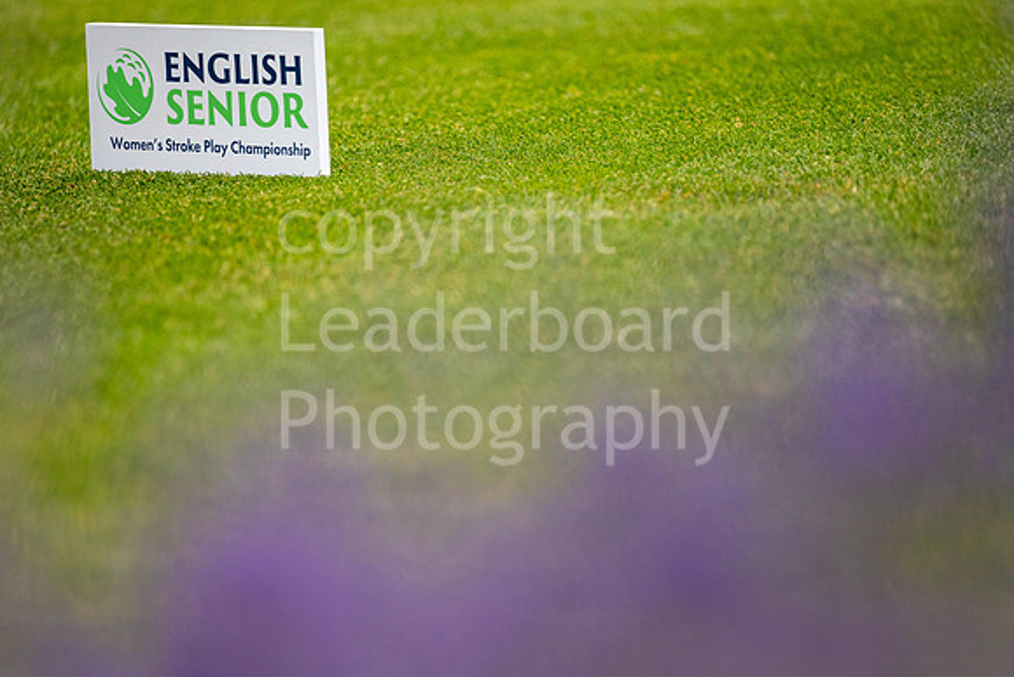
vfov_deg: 4.6
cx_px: 507
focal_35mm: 300
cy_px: 338
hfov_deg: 6.9
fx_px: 8452
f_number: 4.5
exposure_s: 1/1600
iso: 500
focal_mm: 300
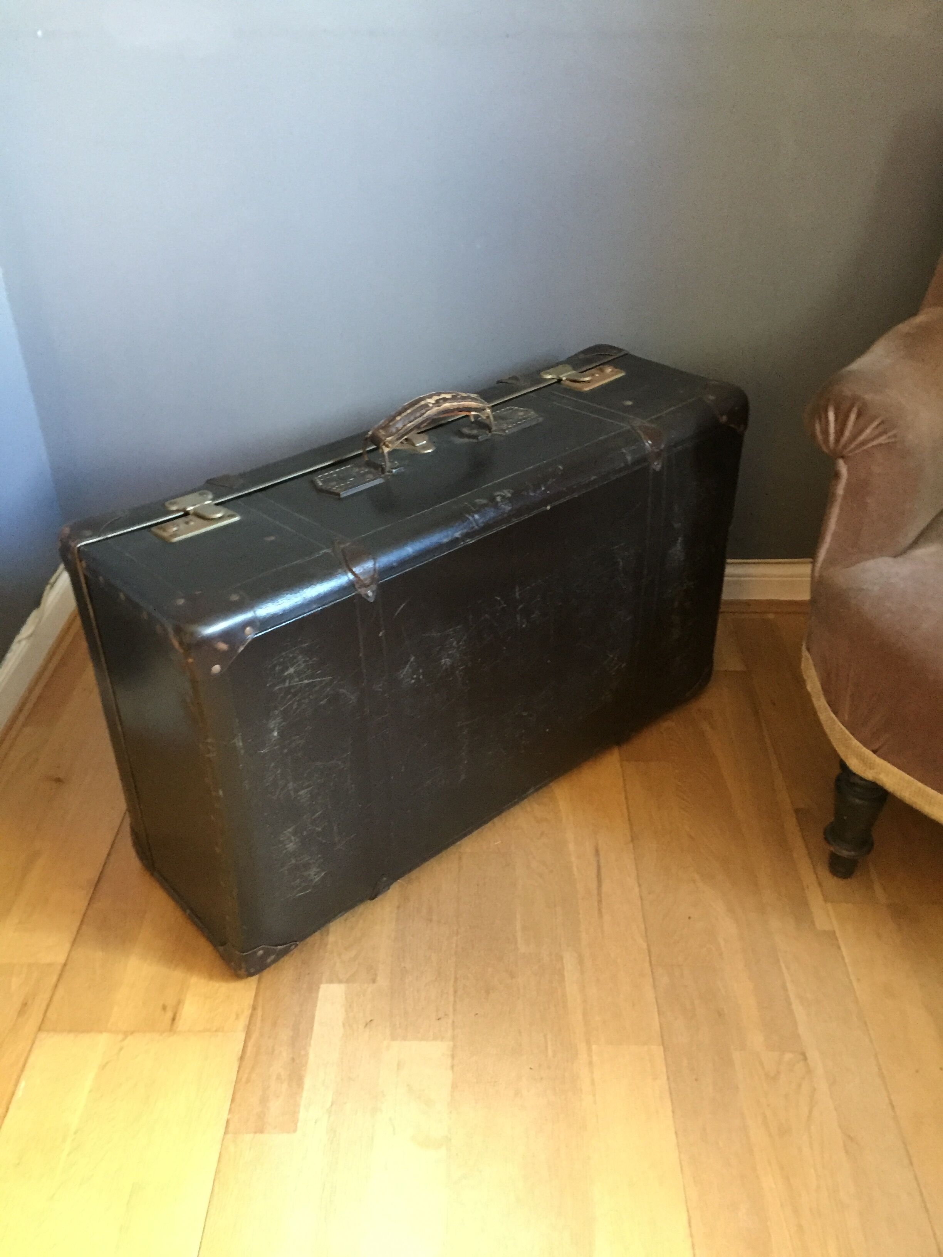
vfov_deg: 61.7
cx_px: 472
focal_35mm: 29
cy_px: 628
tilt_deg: -35.3
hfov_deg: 48.2
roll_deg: +0.5
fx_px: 1053
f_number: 2.2
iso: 320
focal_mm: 4.15
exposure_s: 1/17
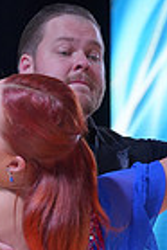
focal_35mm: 439
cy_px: 344
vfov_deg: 4.7
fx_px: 3047
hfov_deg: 3.1
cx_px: 48
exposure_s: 1/400
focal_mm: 105
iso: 1250
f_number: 5.6
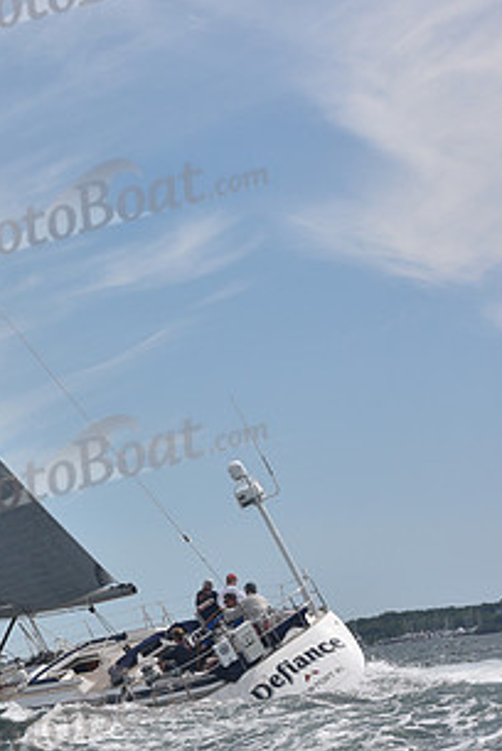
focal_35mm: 133
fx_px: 2775
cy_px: 373
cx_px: -204
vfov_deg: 15.4
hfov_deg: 10.1
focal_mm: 70
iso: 320
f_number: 7.1
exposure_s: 1/800
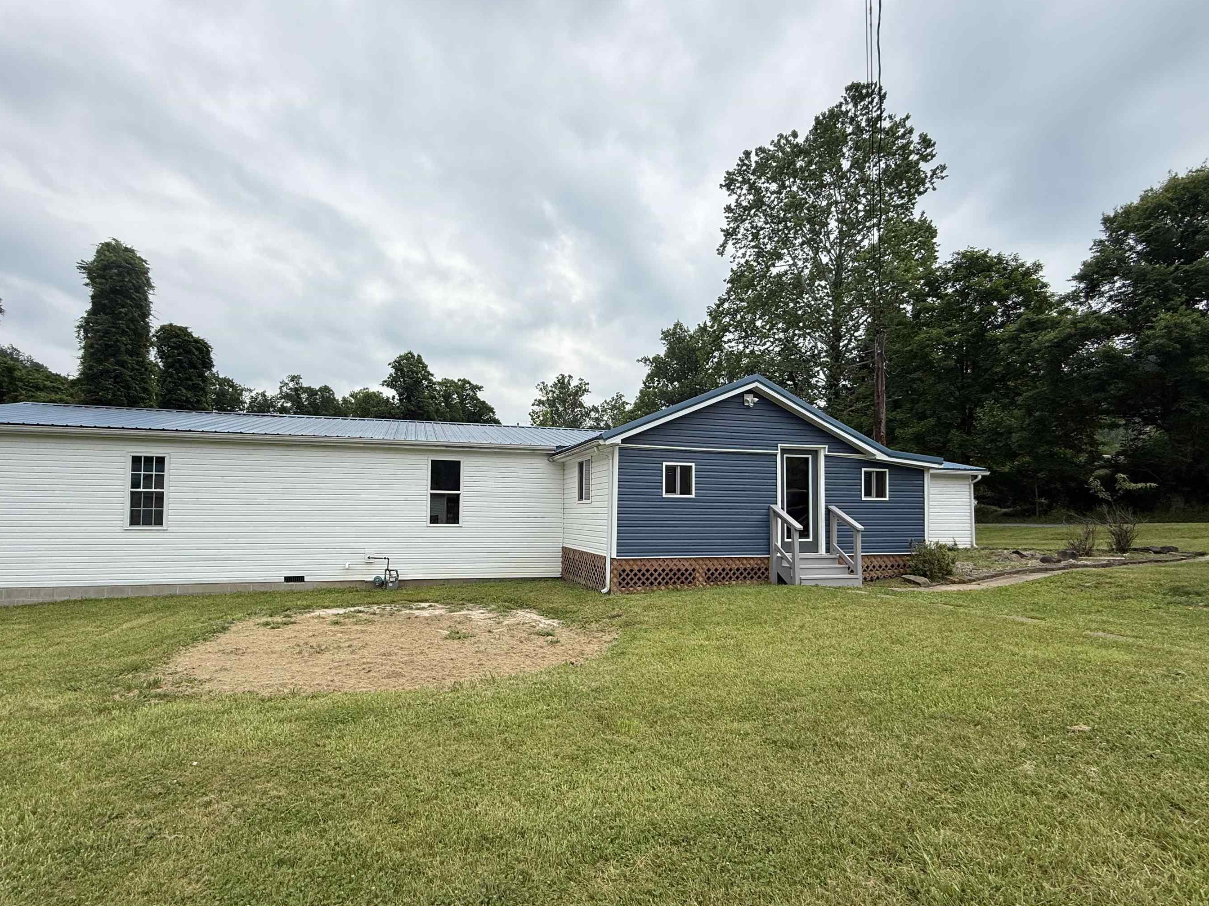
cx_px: 552
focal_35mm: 16
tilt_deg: +3.7
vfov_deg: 77.9
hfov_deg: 94.3
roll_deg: -0.4
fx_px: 559
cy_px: 494
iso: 50
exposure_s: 1/1464
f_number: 2.2
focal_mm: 2.22
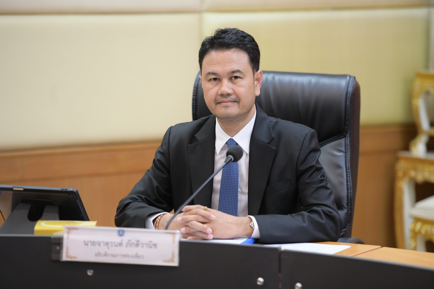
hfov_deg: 11.4
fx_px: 2170
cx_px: 217
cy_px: 144
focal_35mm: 180
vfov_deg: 7.6
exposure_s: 1/160
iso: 1600
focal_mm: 180
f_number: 2.8
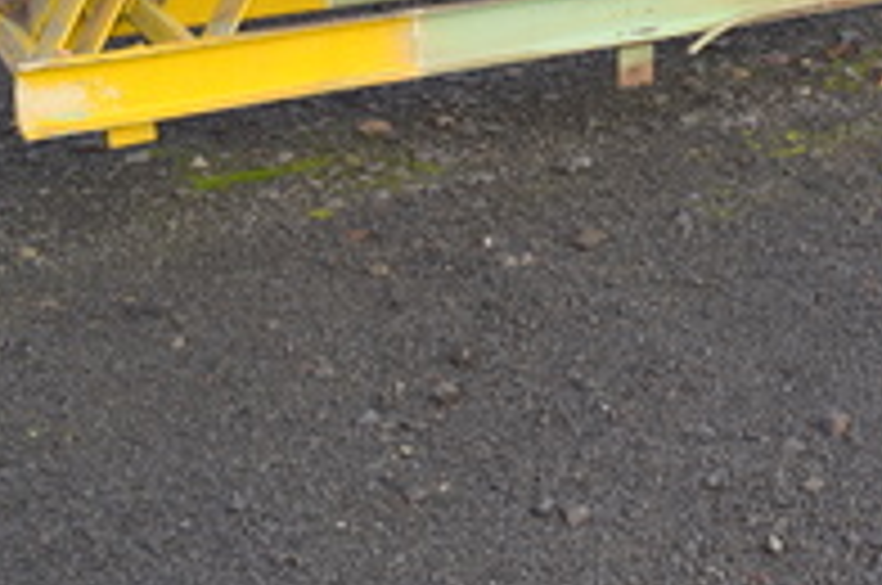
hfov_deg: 27.8
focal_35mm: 69
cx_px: 850
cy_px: -137
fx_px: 1688
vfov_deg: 18.5
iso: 100
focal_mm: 18
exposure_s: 1/125
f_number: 5.6
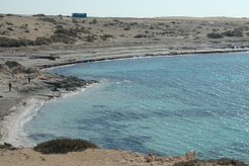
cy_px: 81
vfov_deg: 16.5
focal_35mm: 83
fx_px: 573
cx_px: 164
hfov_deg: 24.4
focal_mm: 31
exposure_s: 1/640
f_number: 13
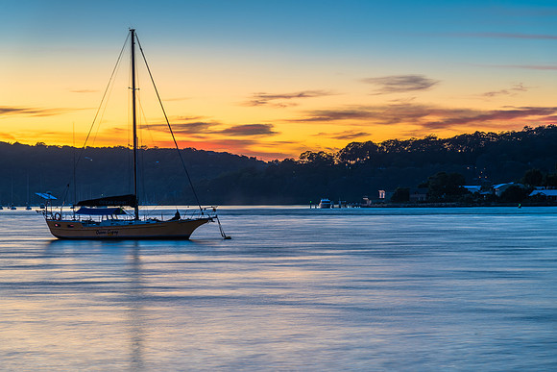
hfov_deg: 20.3
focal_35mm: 100
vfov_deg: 13.6
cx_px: 278
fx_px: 1553
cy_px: 186
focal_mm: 100
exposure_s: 2.5
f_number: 8
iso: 100
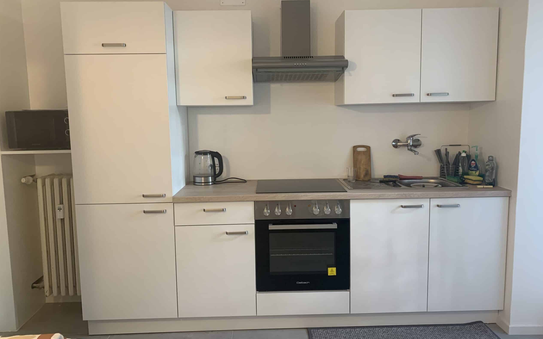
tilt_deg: -8.2
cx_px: 275
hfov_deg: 66.5
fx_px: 414
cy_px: 165
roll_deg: +0.8
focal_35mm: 28
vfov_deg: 44.5
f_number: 1.8
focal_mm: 4.25
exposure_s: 1/60
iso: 125
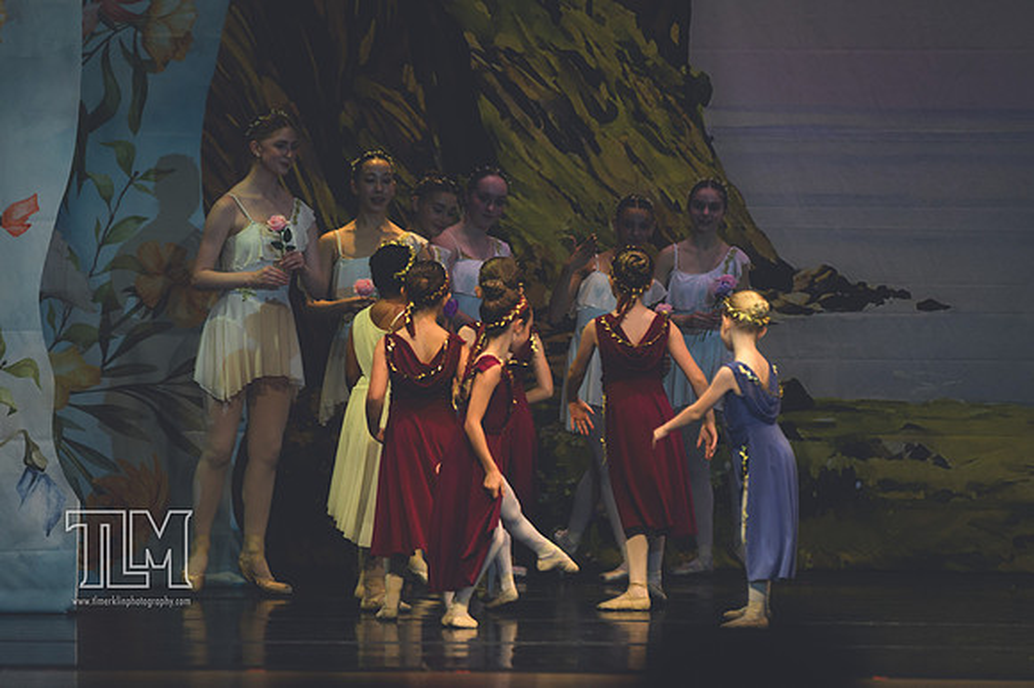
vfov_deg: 4.6
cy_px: 344
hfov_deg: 6.9
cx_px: 517
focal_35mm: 300
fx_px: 8611
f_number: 2.8
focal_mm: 200
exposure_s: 1/500
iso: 900
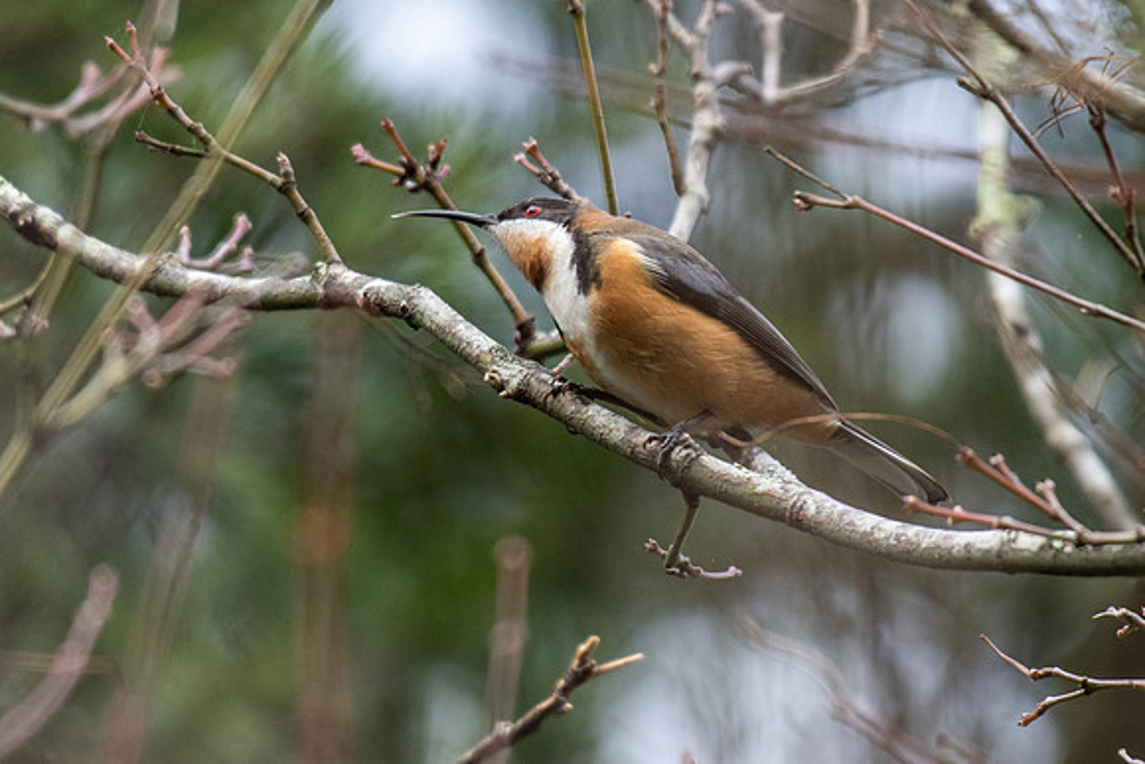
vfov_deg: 1.2
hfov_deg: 1.8
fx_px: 36479
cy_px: 255
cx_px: 574
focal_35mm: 1147
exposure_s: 1/400
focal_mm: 500
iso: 560
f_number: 5.6
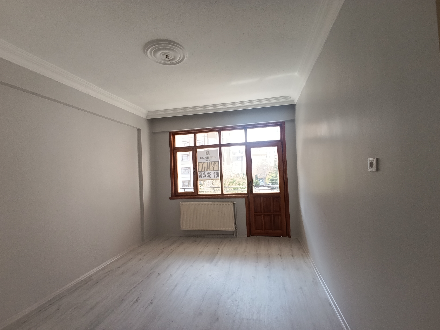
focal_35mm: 16
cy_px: 165
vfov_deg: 78.1
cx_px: 220
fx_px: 203
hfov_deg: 94.5
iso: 80
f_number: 2.2
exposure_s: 1/100
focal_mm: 1.65
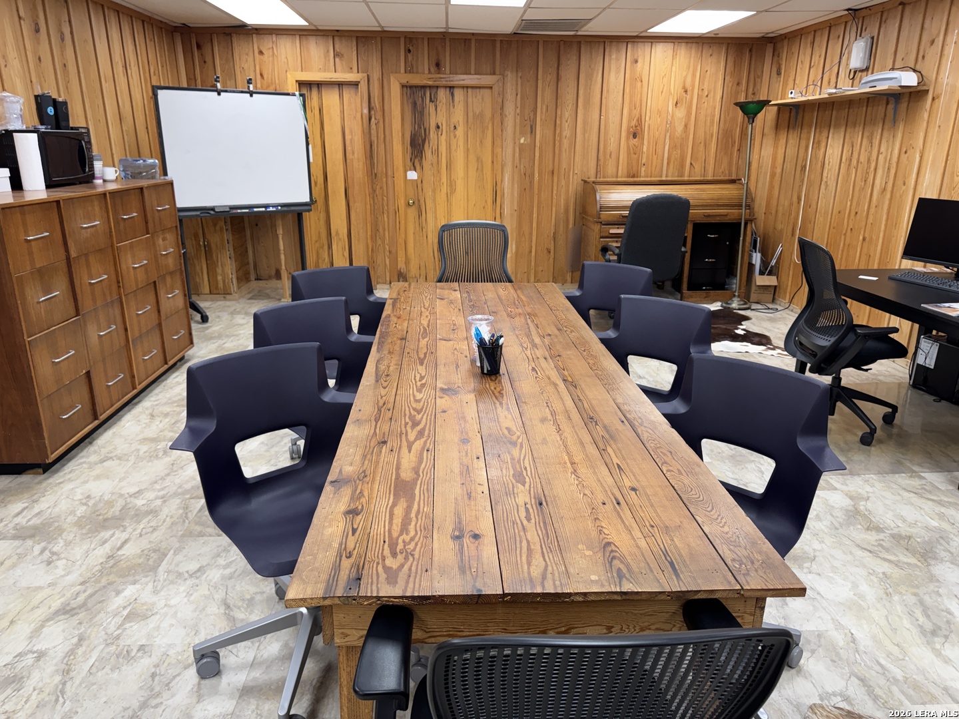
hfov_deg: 71.6
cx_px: 480
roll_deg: +0.1
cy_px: 360
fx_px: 665
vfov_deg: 56.8
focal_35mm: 24
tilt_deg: -18.9
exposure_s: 1/120
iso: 160
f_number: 1.78
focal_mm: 6.76
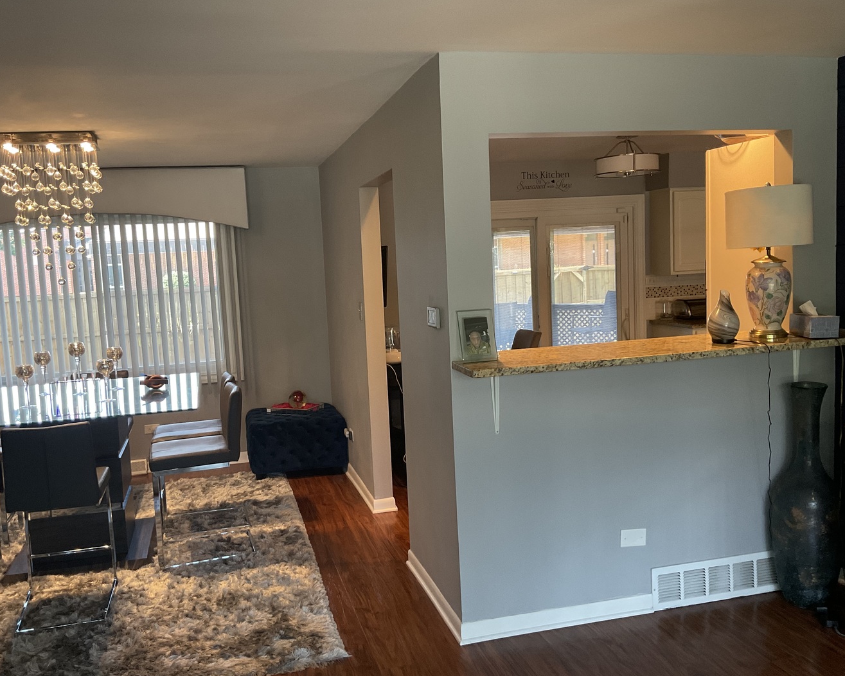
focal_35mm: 31
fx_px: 775
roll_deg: +2.8
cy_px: 334
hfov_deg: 57.1
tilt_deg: -6.2
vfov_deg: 47.1
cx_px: 396
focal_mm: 3
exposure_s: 1/60
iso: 80
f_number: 1.8
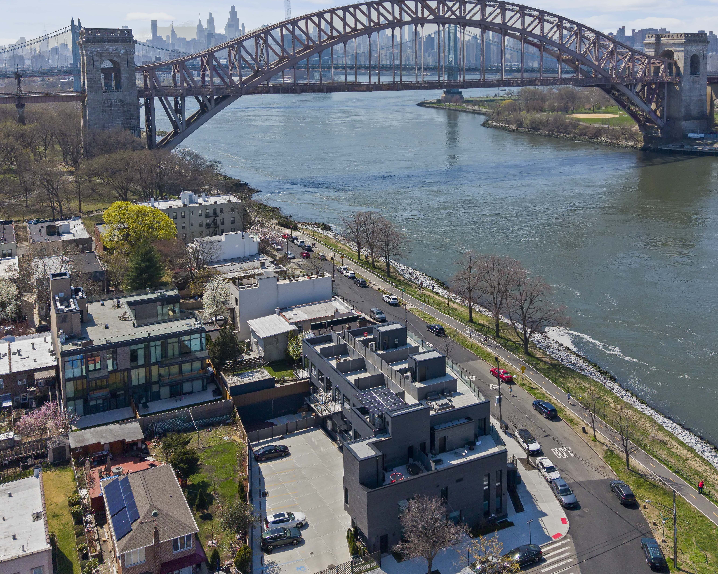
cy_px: 229
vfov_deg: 41.0
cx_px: 409
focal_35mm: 36
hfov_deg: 50.1
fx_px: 765
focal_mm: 8.67
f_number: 1.8
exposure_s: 1/5000
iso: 170
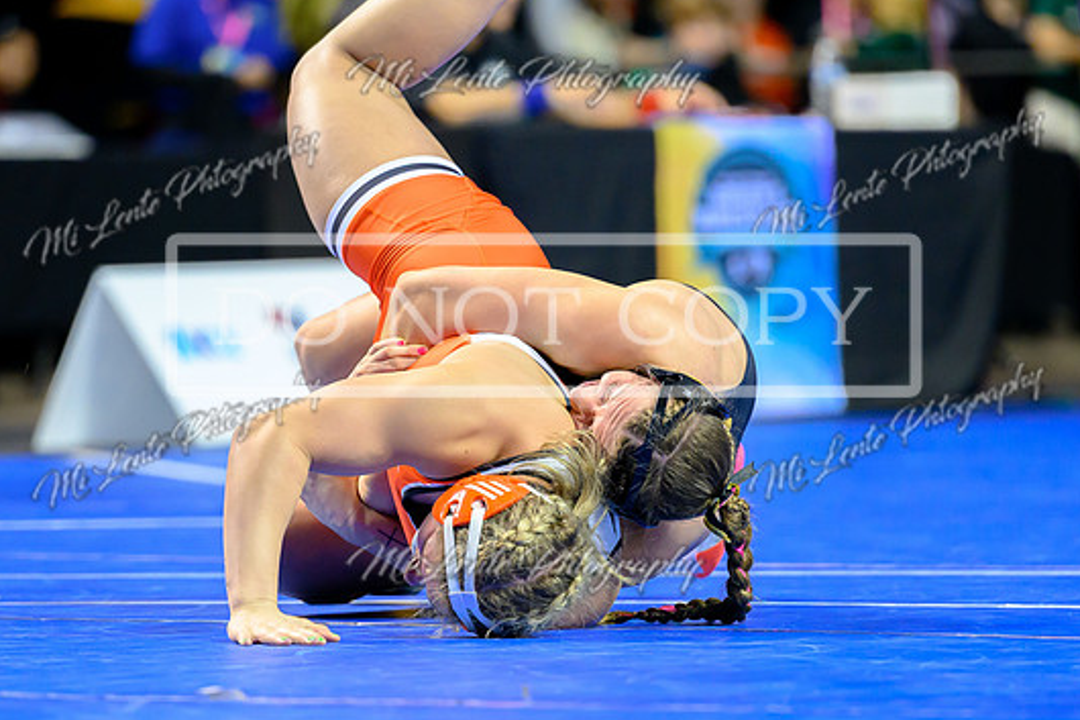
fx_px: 10226
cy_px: 442
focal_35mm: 341
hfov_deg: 6.0
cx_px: 385
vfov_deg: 4.0
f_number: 2.8
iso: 3200
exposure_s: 1/800
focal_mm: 200
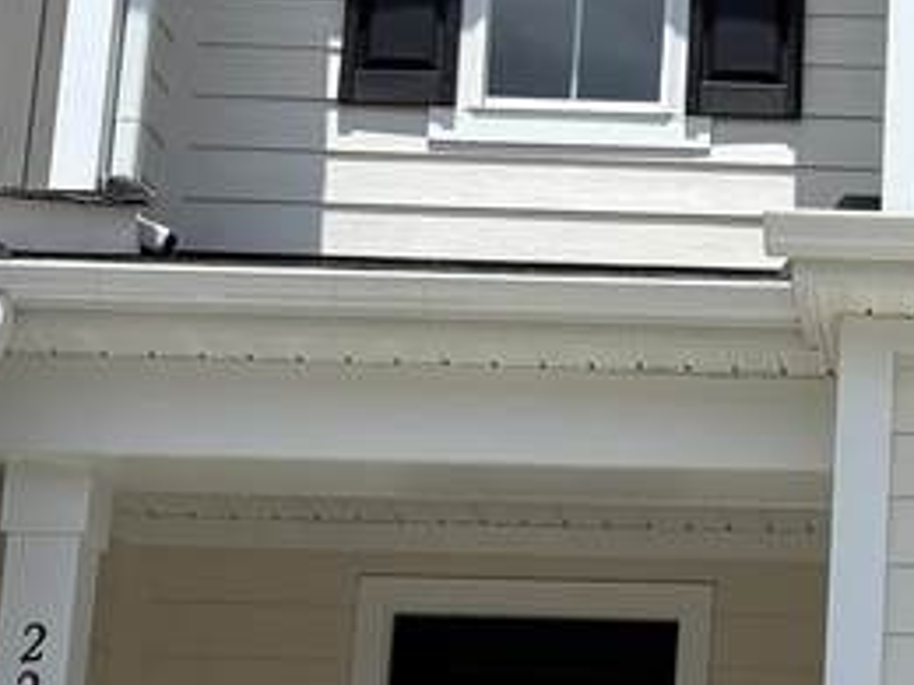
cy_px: 436
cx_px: 1181
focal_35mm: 128
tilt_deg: +16.5
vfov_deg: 11.6
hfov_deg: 14.7
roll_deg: -1.1
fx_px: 3380
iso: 50
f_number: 1.6
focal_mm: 5.96
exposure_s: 1/5814
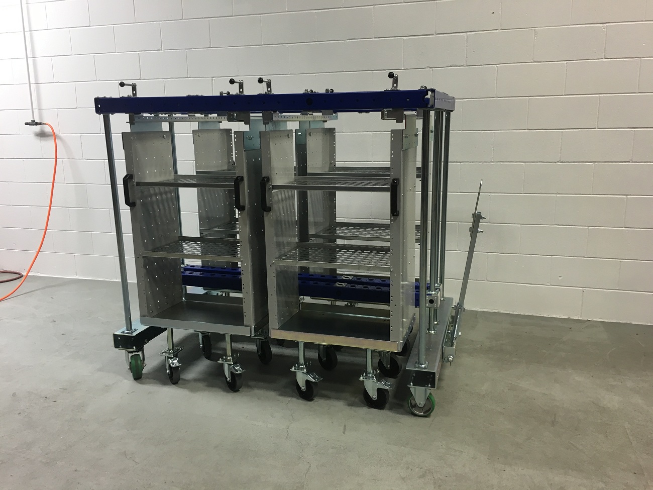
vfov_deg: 48.2
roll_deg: +0.7
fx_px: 547
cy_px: 245
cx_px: 326
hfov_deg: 61.7
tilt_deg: -11.4
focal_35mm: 29
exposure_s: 1/30
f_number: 2.2
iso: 50
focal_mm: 4.15
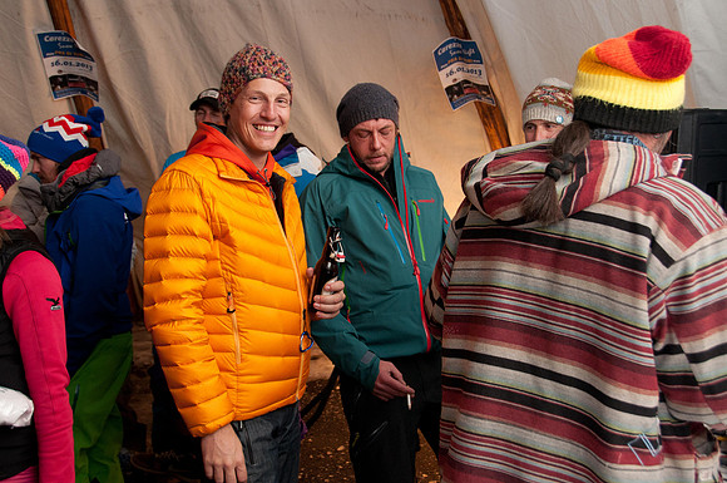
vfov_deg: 36.8
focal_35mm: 36
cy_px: 242
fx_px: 726
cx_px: 364
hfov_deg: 53.2
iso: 800
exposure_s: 1/50
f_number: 3.8
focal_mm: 24
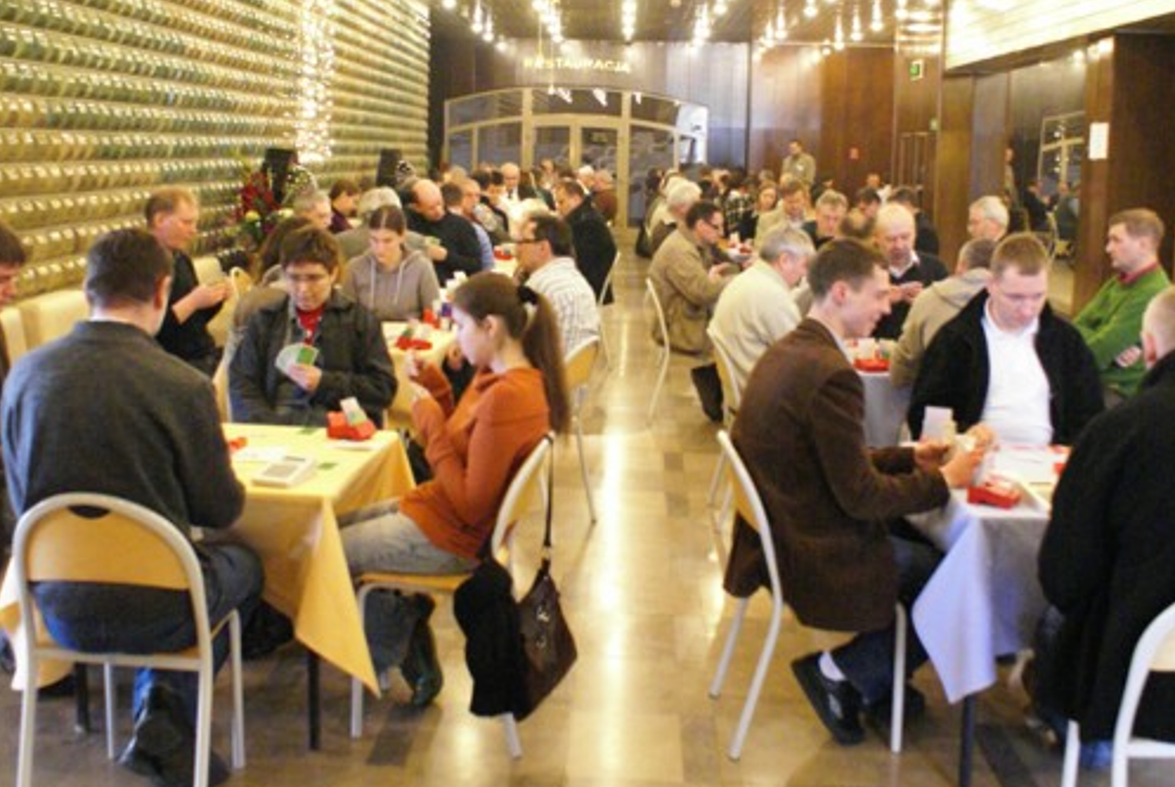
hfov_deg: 50.6
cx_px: 584
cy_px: 317
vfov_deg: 35.1
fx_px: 1242
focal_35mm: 38
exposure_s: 1/20
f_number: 4
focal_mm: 18
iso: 1600
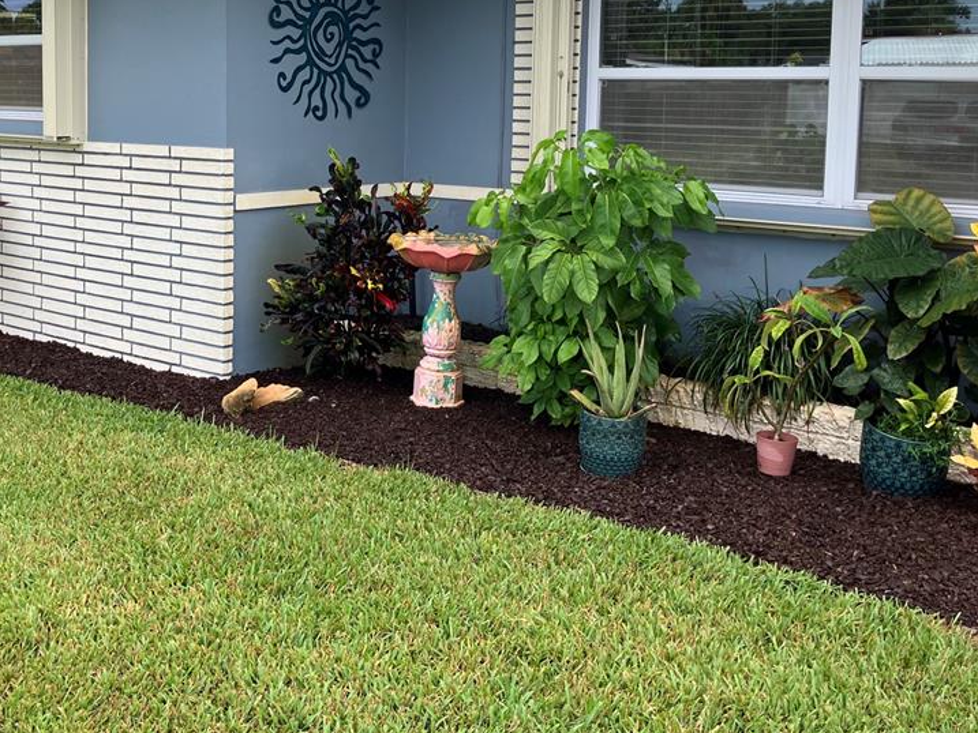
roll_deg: -0.6
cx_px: 434
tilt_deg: -4.8
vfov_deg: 35.4
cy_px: 214
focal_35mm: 40
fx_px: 1130
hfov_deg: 46.7
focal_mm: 3.99
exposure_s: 1/340
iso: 32
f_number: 1.8
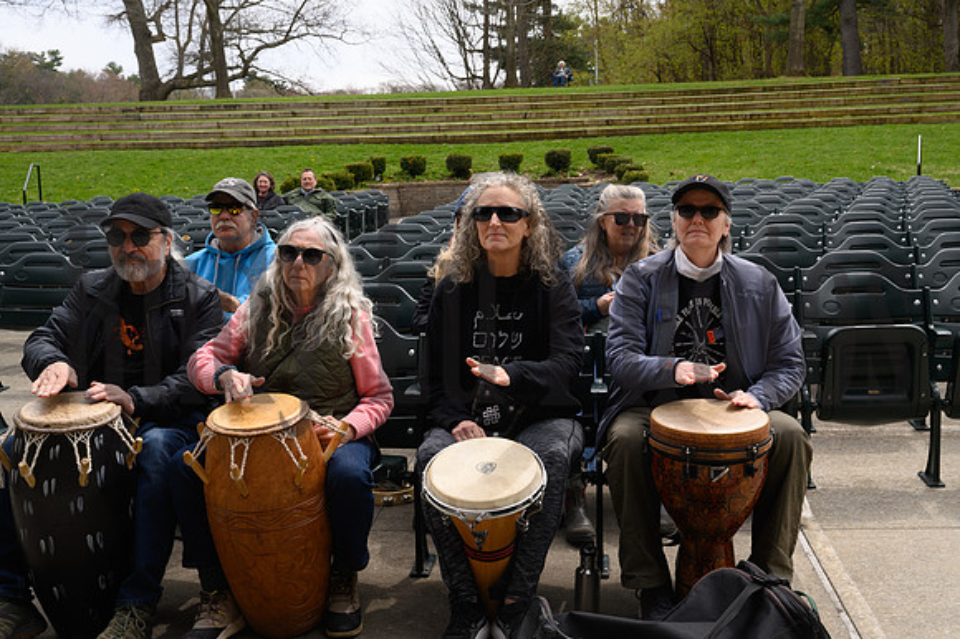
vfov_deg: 32.6
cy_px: 320
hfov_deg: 47.4
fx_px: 1093
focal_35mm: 41
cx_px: 480
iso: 200
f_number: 10
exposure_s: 1/160
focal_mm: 41
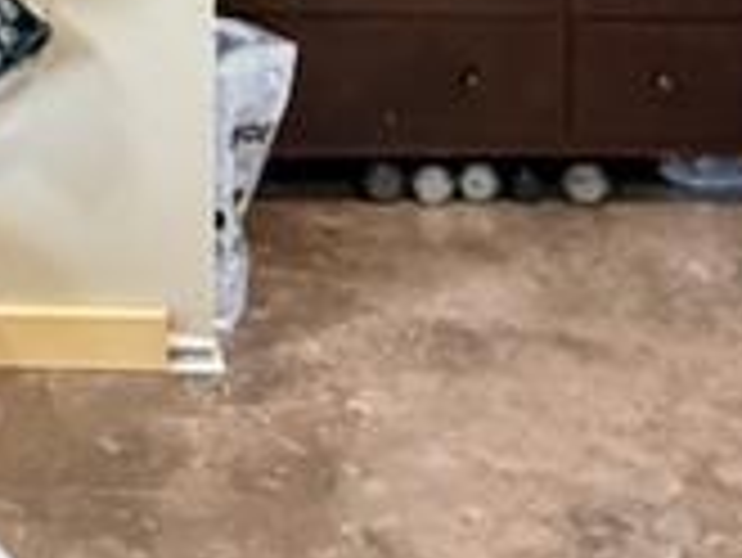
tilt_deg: -3.8
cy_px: -432
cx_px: 90
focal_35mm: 87
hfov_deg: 22.0
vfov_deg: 14.9
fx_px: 1866
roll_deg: +0.4
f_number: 2.2
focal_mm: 2.22
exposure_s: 1/60
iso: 1250
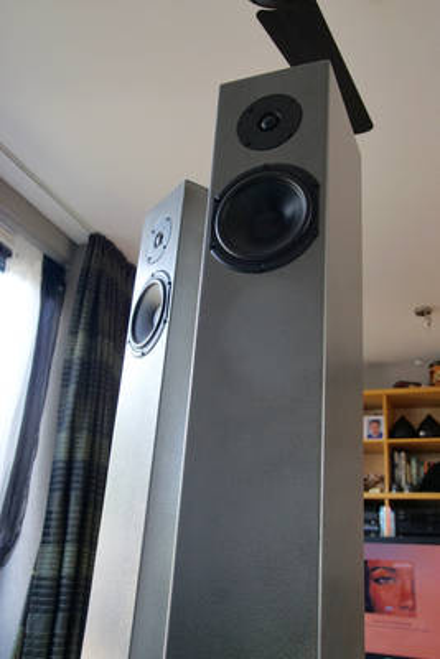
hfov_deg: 36.9
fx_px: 659
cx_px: 220
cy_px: 330
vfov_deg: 53.1
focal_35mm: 36
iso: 500
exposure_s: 1/60
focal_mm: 24
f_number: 5
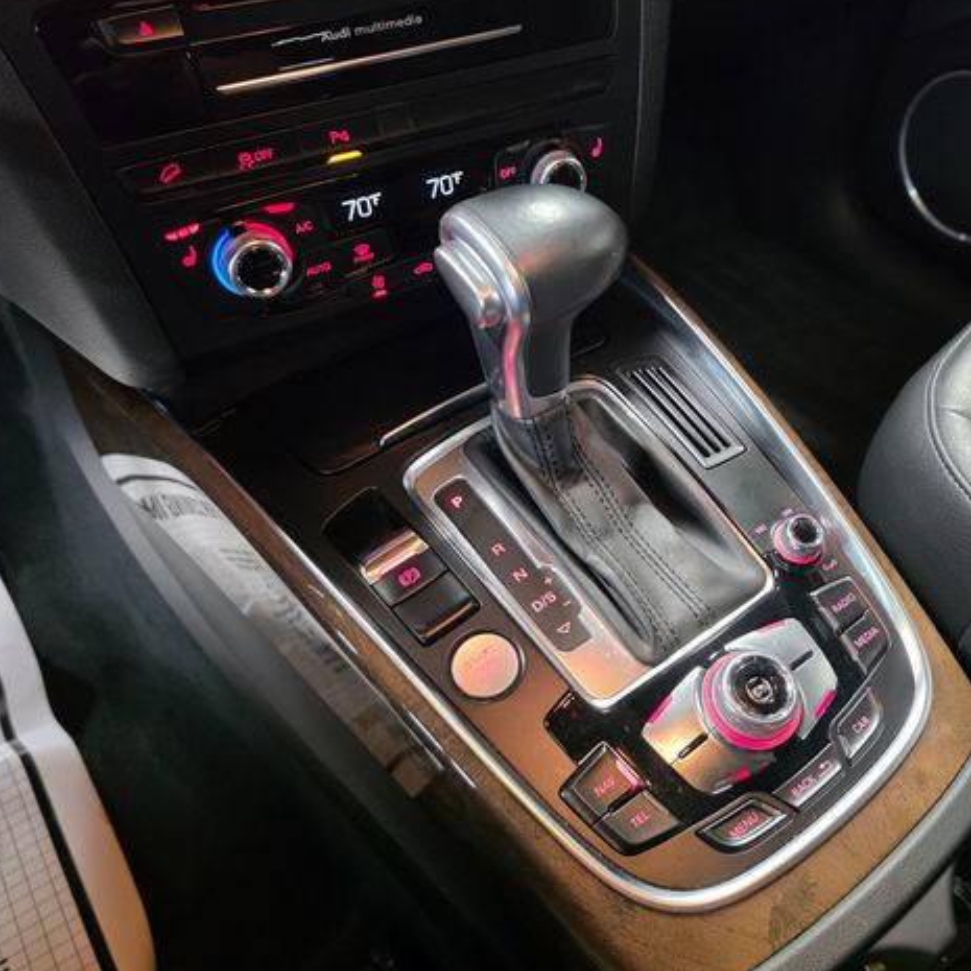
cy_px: 487
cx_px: 603
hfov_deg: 56.7
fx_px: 889
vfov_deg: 57.3
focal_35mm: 28
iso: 1000
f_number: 1.7
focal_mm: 6.3
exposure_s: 1/120
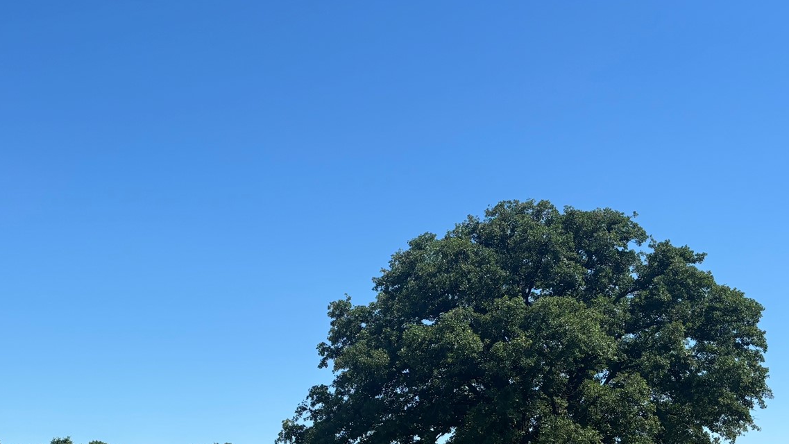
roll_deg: +0.2
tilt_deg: +7.1
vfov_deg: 22.8
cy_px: 420
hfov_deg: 40.0
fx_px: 1067
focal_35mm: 51
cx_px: 253
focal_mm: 5.96
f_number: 1.6
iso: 50
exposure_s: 1/3021
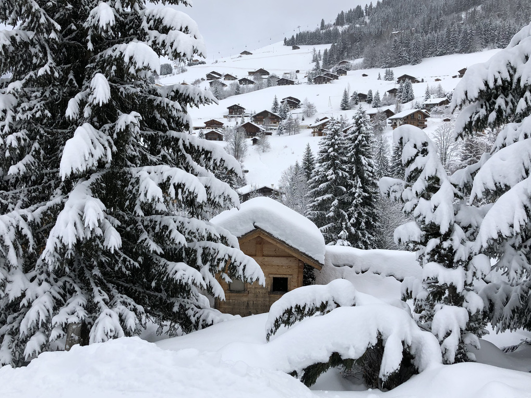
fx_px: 506
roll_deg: -1.0
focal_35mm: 33
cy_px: 189
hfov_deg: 55.3
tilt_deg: -3.4
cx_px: 258
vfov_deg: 42.9
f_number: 1.8
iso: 20
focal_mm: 4
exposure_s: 1/800
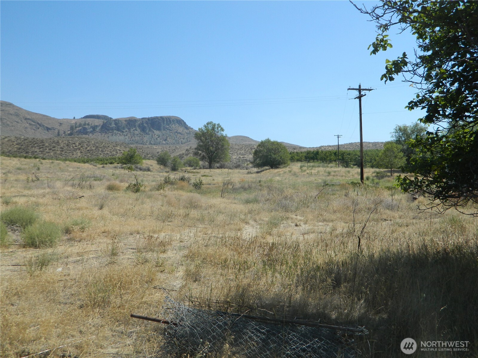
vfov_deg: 40.7
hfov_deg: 52.6
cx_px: 239
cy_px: 179
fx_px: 483
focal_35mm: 35
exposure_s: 1/200
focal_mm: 6.2
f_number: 9.4
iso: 110
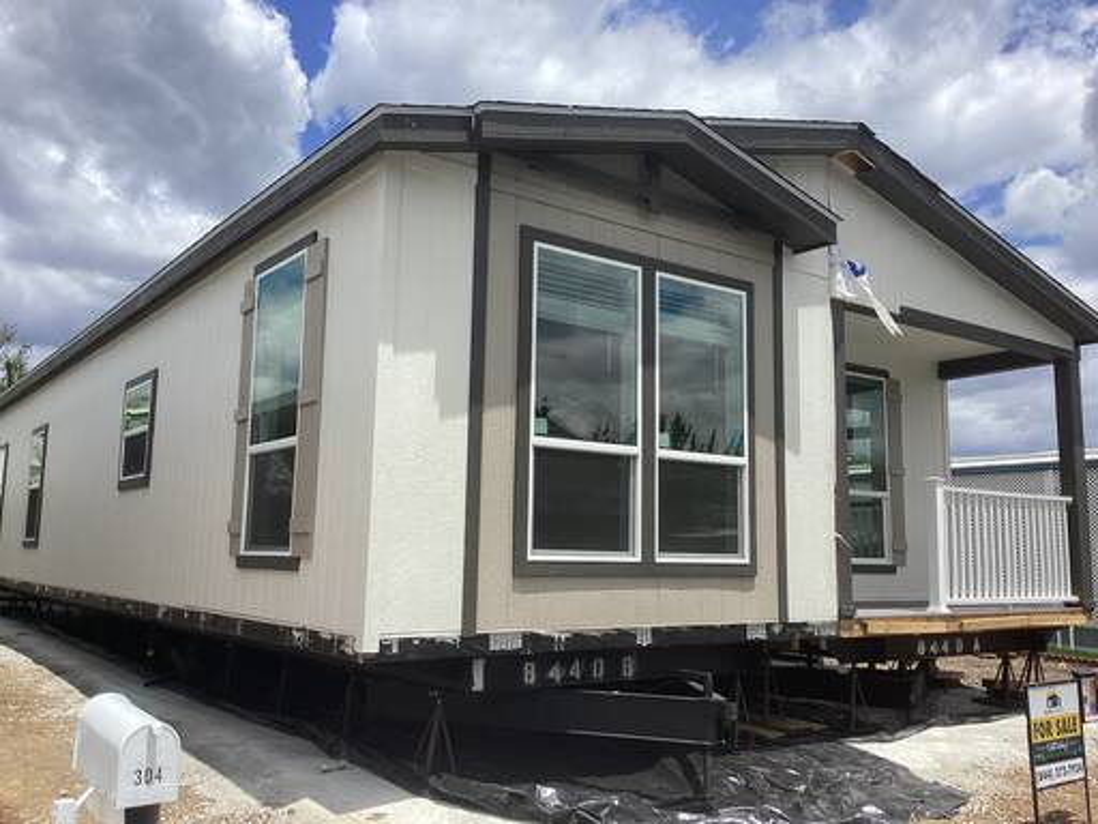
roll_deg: -1.6
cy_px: 412
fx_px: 983
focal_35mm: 31
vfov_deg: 45.4
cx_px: 549
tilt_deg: +5.8
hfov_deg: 58.4
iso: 25
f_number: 2.4
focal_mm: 3.3
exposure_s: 1/2092
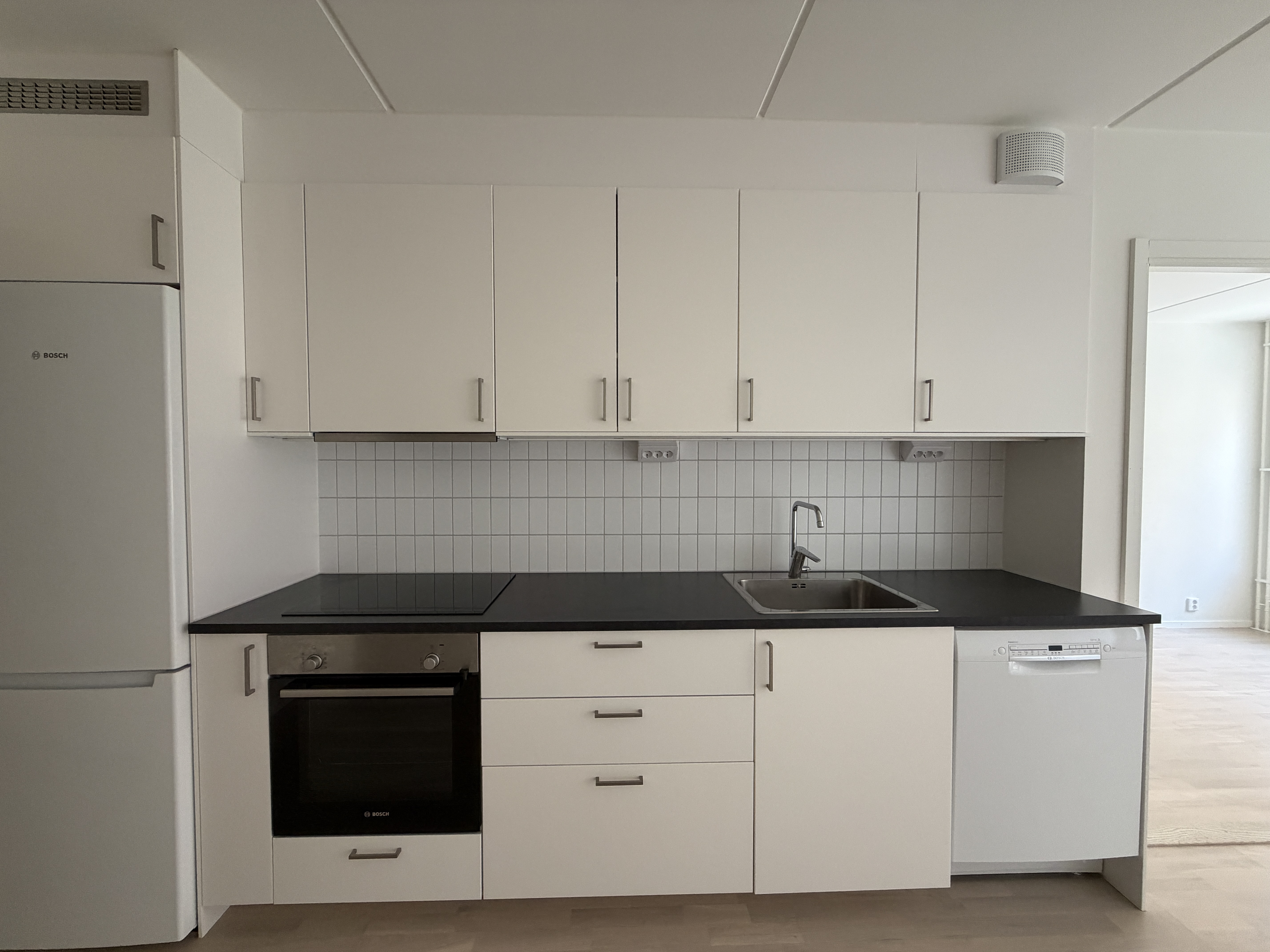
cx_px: 635
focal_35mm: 14
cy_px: 476
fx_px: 514
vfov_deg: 85.7
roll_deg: +0.5
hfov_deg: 102.1
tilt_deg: -2.1
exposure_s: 1/121
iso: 320
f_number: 2.2
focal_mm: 2.22
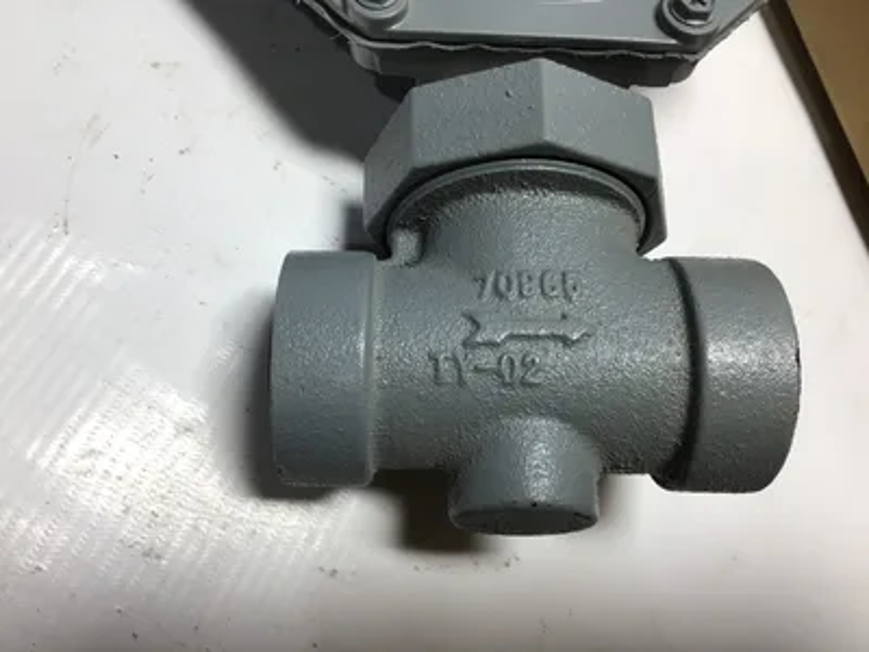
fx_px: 778
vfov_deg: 45.4
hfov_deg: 58.4
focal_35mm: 31
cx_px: 434
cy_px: 326
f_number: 2.4
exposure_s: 1/120
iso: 32
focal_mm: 3.3
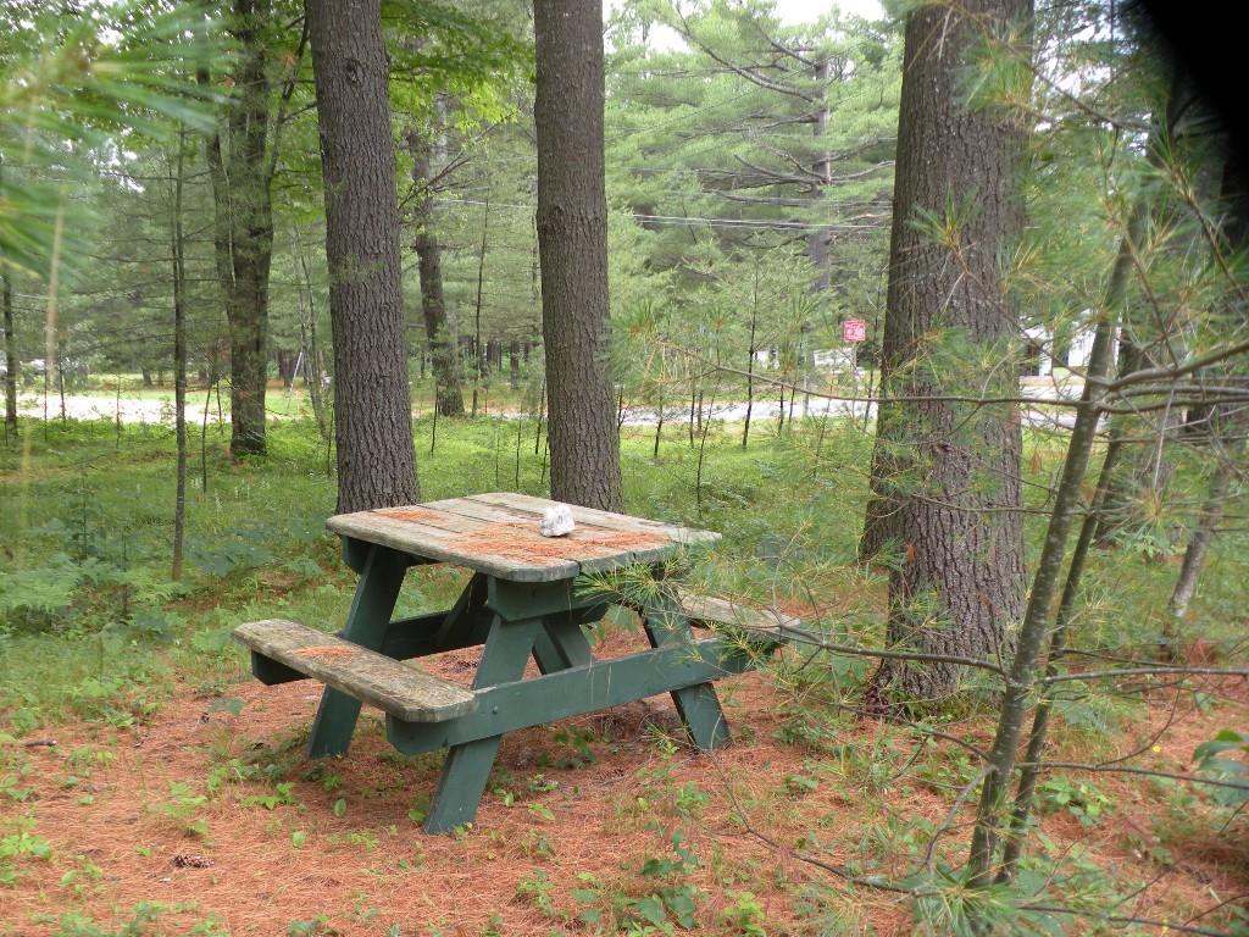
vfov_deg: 34.3
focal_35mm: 42
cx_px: 624
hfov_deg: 44.8
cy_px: 468
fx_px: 1515
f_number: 3.2
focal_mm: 7.4
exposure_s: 1/61.3
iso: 97
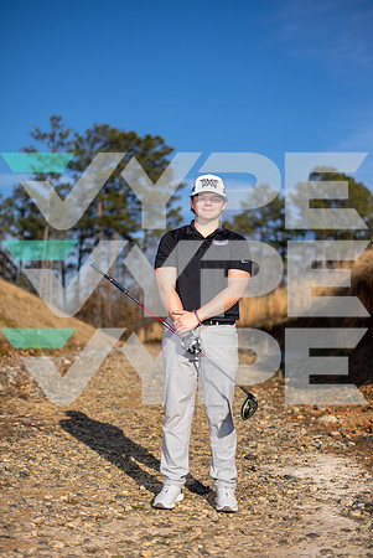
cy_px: 279
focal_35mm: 50
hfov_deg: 27.1
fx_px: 775
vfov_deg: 39.6
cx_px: 186
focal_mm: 50
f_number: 1.8
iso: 64
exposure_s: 1/5000
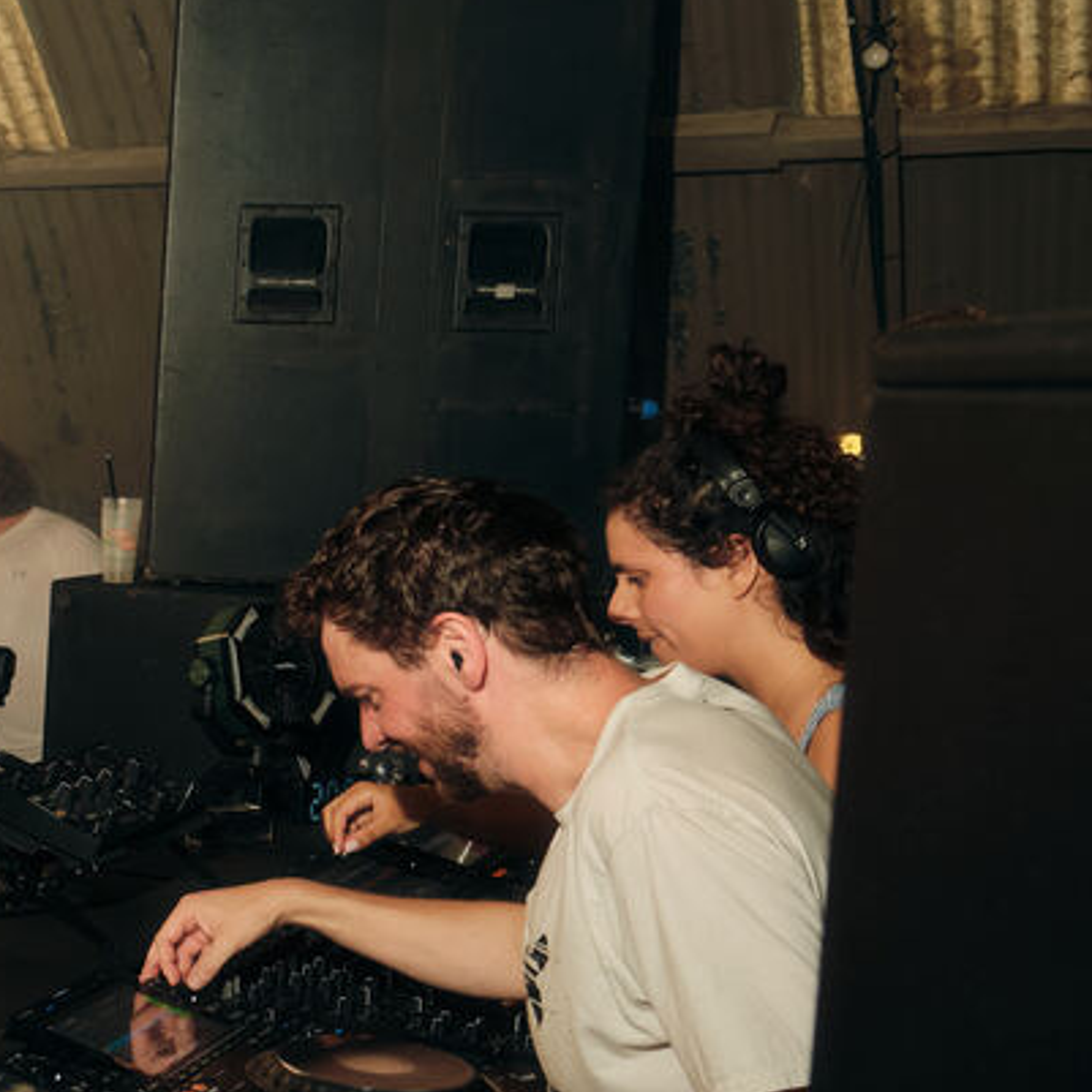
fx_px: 2177
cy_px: 681
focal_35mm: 61
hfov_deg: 23.3
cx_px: -496
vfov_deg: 28.1
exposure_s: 1/125
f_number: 5.6
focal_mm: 16
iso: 640
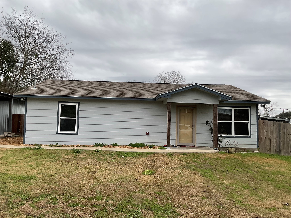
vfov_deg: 48.2
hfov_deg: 61.7
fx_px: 244
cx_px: 146
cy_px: 109
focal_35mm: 29
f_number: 1.8
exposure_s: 1/1984
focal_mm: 3
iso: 16
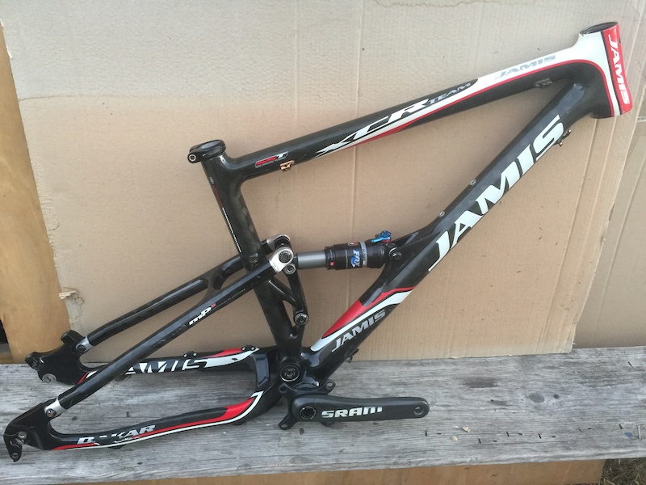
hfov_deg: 61.7
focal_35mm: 29
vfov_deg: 48.2
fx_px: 541
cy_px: 242
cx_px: 323
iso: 64
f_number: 2.2
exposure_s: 1/15
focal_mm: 4.15
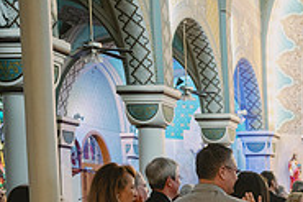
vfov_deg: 15.4
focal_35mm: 84
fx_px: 706
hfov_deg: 21.3
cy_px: 271
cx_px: 423
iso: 2000
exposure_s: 1/100
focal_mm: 24
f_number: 2.8
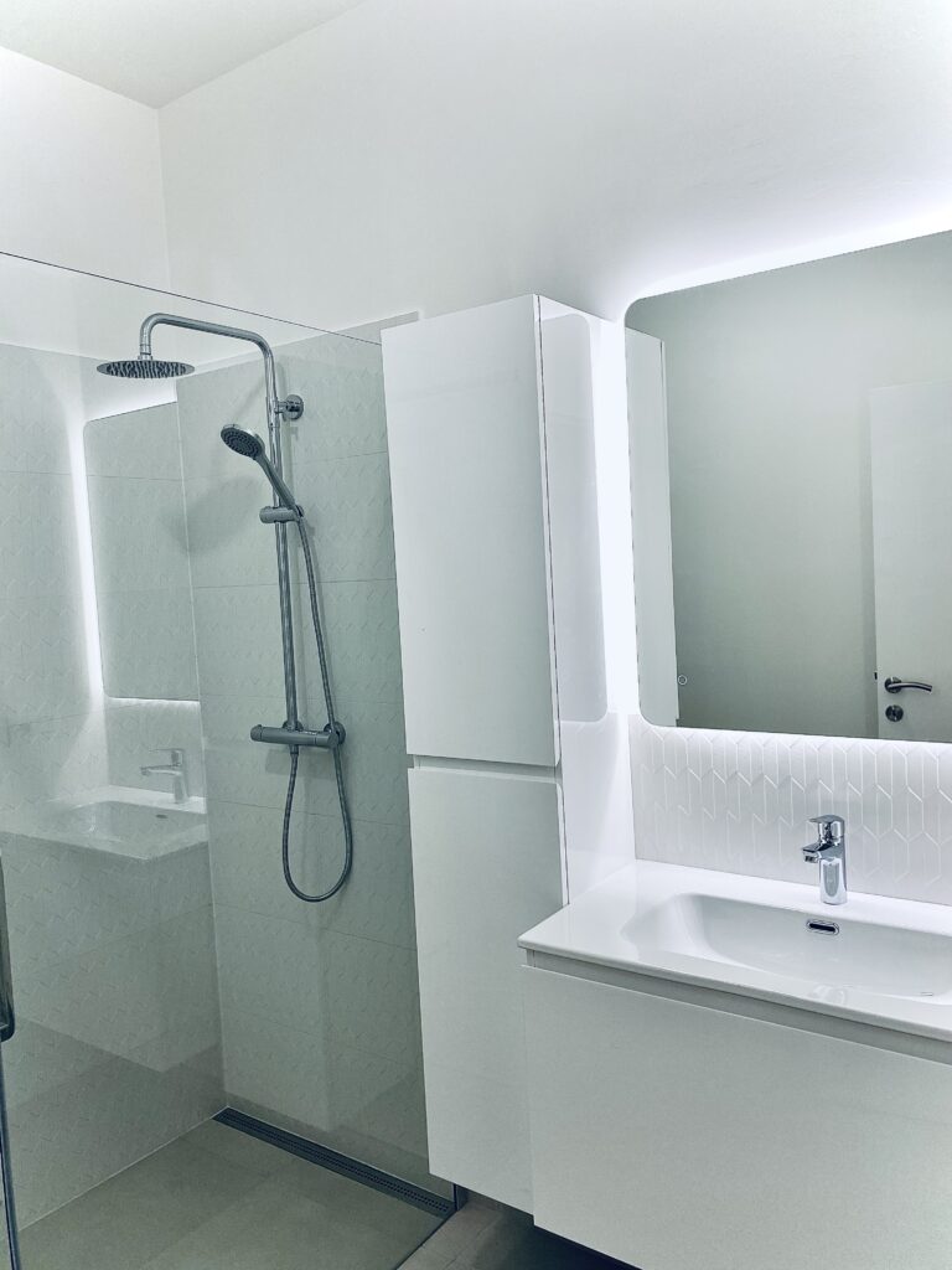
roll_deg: +2.8
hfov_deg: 53.1
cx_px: 476
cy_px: 635
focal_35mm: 26
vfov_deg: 67.3
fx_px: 953
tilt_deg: -3.7
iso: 40
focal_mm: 4.25
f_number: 1.8
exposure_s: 1/100
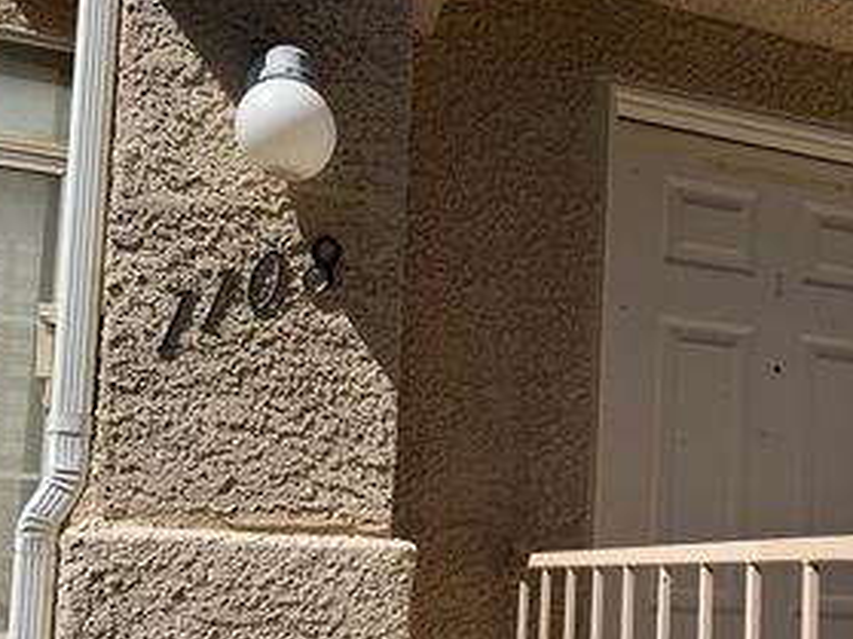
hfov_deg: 43.2
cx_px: 572
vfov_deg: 32.9
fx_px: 1059
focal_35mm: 43
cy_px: 488
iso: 80
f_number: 1.78
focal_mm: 6.76
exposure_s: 1/6711
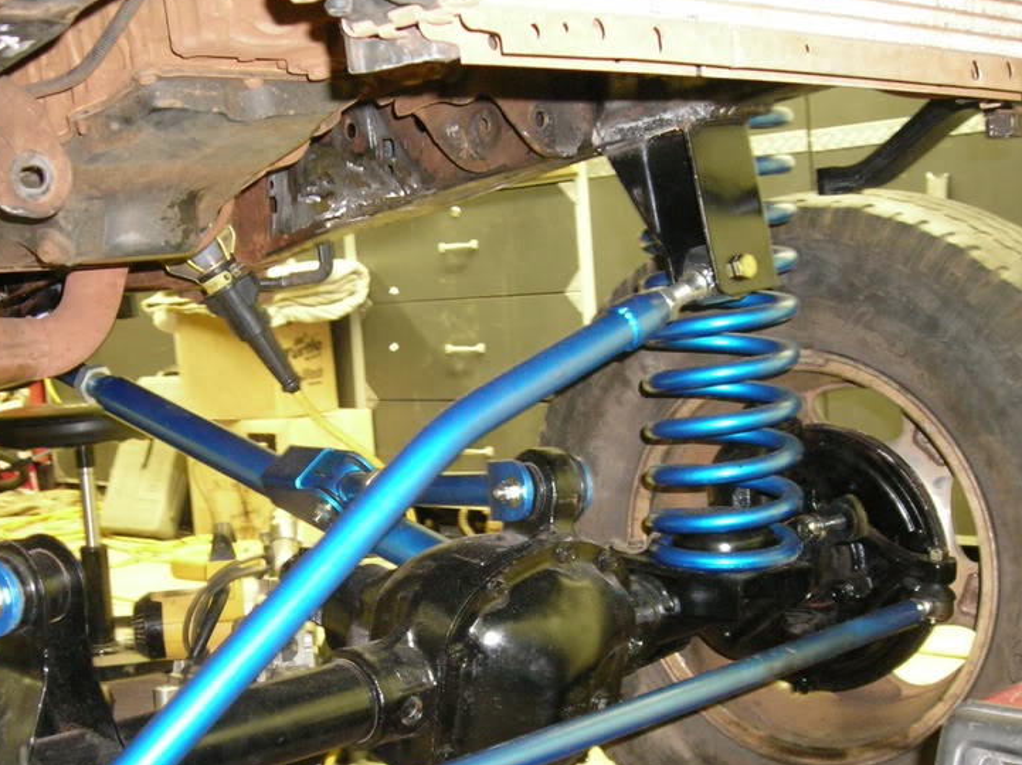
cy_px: 523
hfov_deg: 35.4
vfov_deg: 26.8
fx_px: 1593
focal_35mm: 54
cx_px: 411
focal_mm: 6.3
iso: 200
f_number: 3.2
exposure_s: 1/2.9
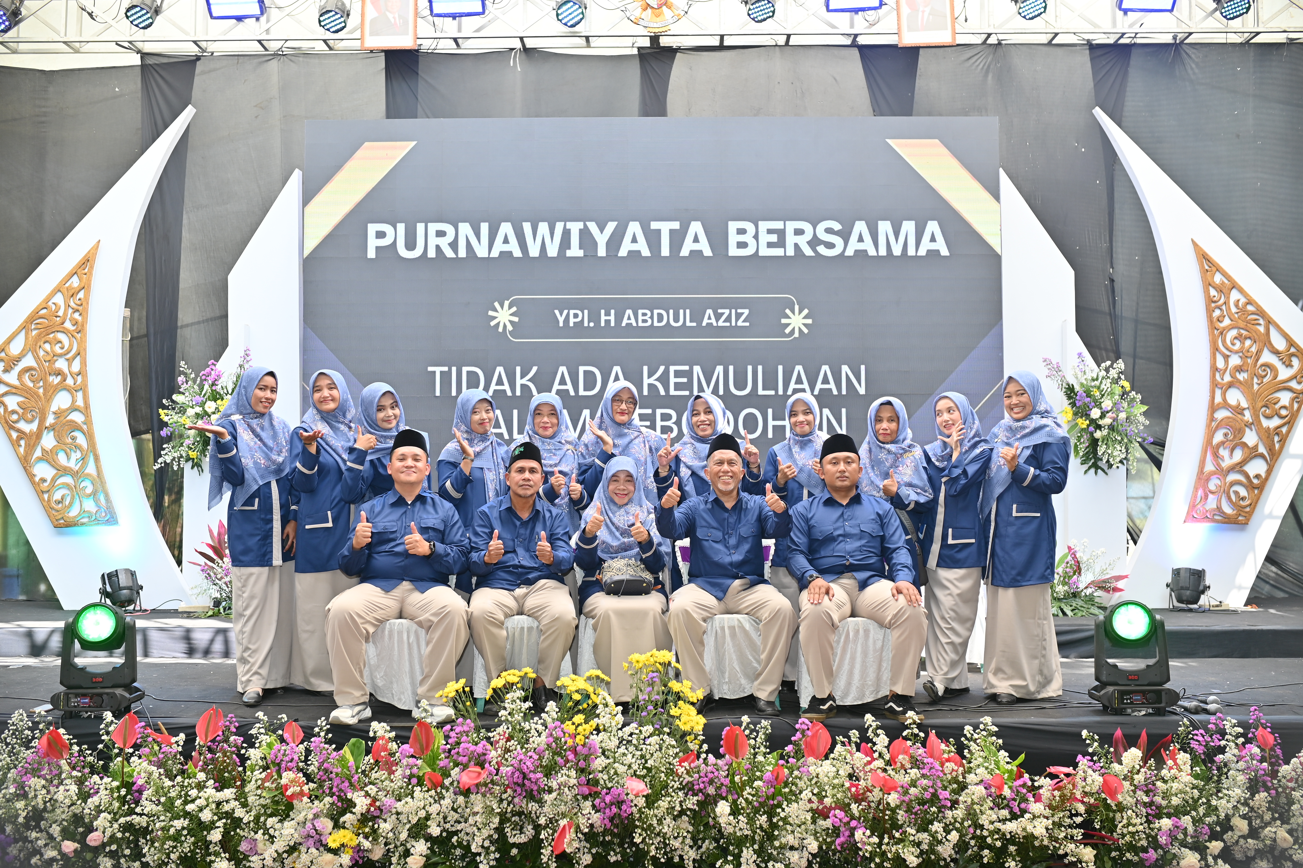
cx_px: 652
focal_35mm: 35
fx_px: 1266
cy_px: 434
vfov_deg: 37.8
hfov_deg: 54.4
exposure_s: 1/125
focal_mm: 35
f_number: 3.2
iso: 160
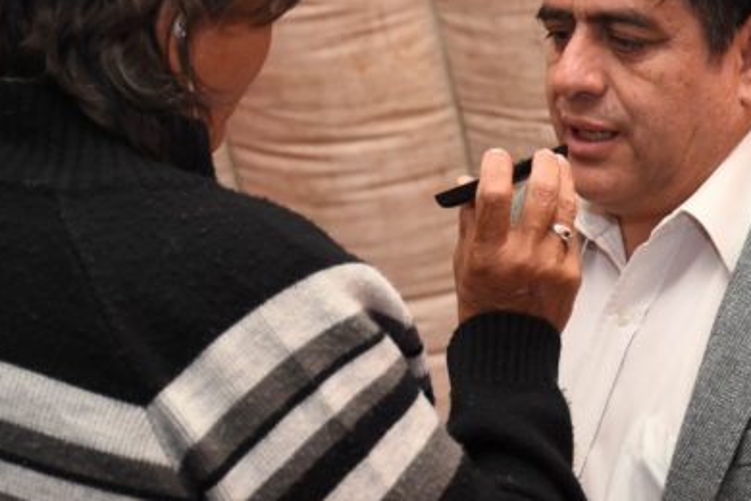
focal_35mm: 107
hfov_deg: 19.0
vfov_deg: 12.8
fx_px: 2232
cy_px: 193
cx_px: 564
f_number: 4.5
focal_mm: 40
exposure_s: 1/100
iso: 800
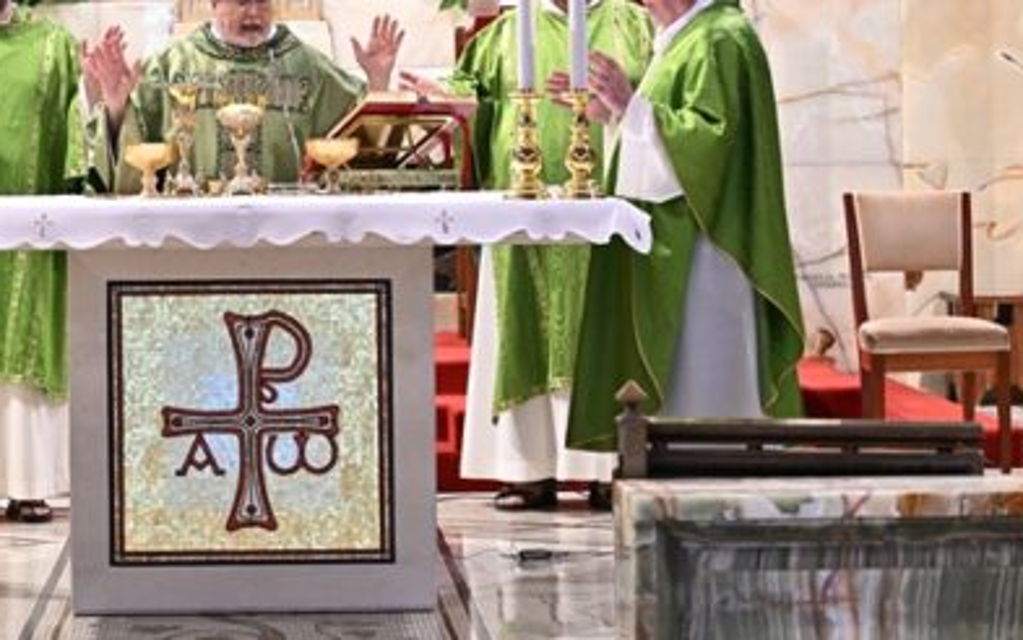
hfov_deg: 15.3
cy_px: 26
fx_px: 3793
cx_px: 255
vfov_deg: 9.6
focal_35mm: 136
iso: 2000
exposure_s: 1/50
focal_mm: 70
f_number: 5
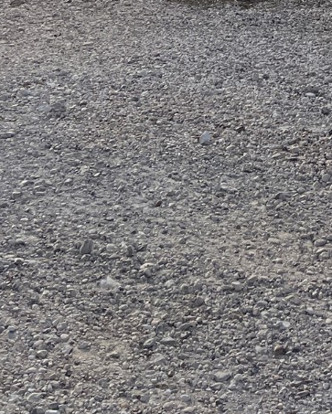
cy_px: -265
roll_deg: +0.0
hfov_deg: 16.9
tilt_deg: +1.8
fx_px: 1055
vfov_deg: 18.7
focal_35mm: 86
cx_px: 419
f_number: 1.6
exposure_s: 1/9091
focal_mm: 4.2
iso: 32
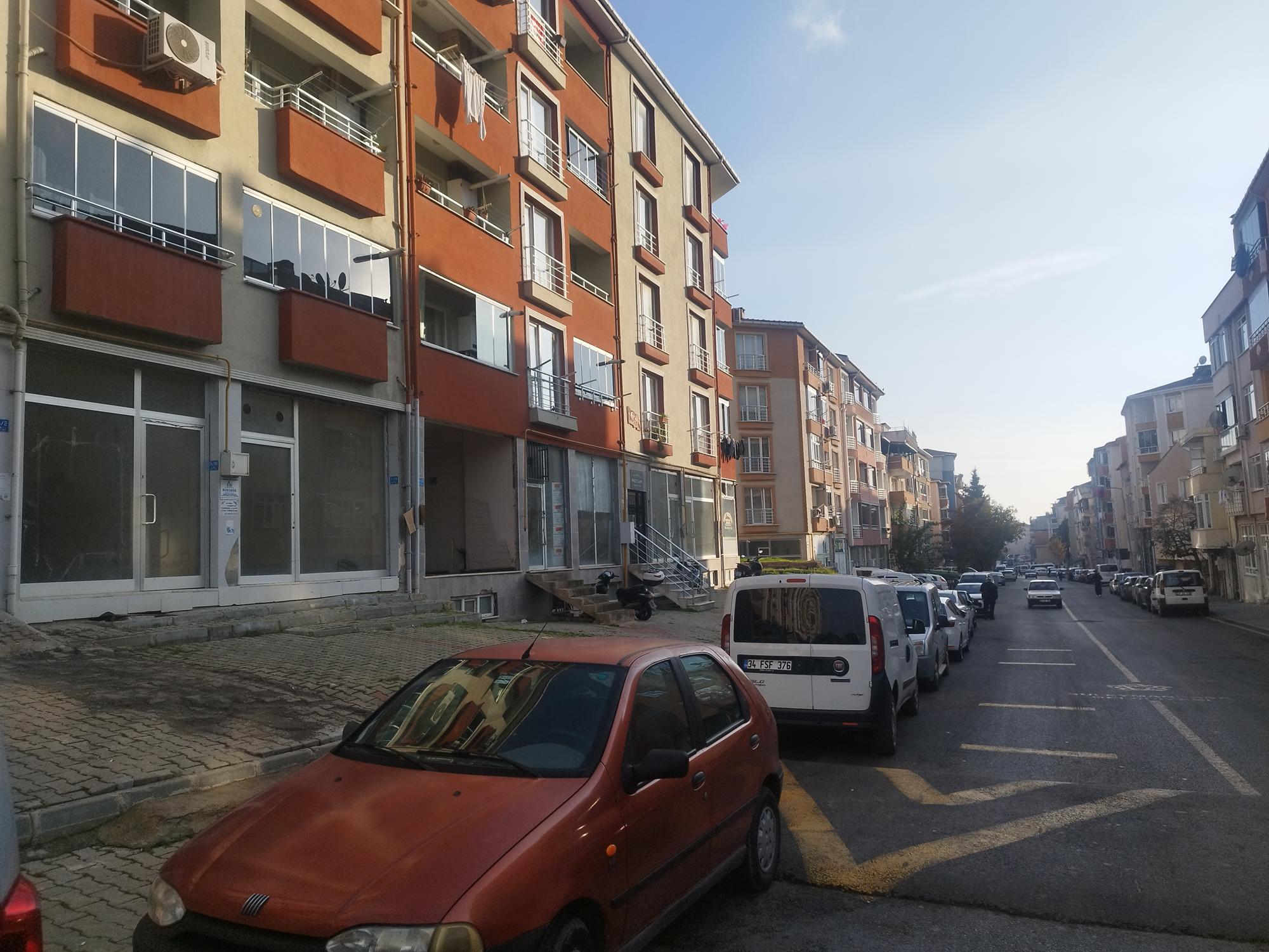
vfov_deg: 56.8
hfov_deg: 71.6
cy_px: 476
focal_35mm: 24
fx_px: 880
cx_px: 634
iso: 50
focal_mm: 5.89
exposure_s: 1/899
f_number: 1.89
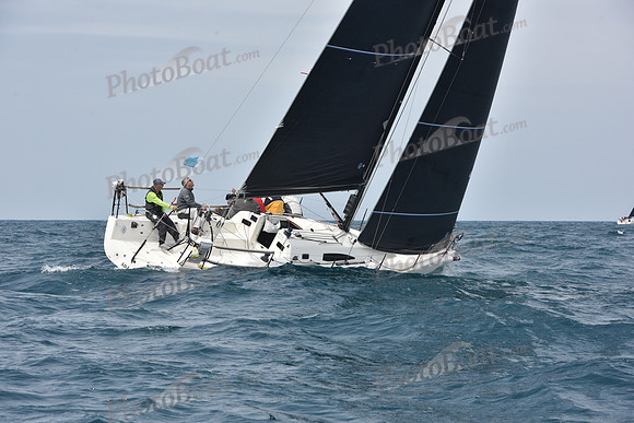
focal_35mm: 135
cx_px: 317
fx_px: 2378
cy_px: 212
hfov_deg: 15.2
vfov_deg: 10.2
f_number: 10
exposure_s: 1/800
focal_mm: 135
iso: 250
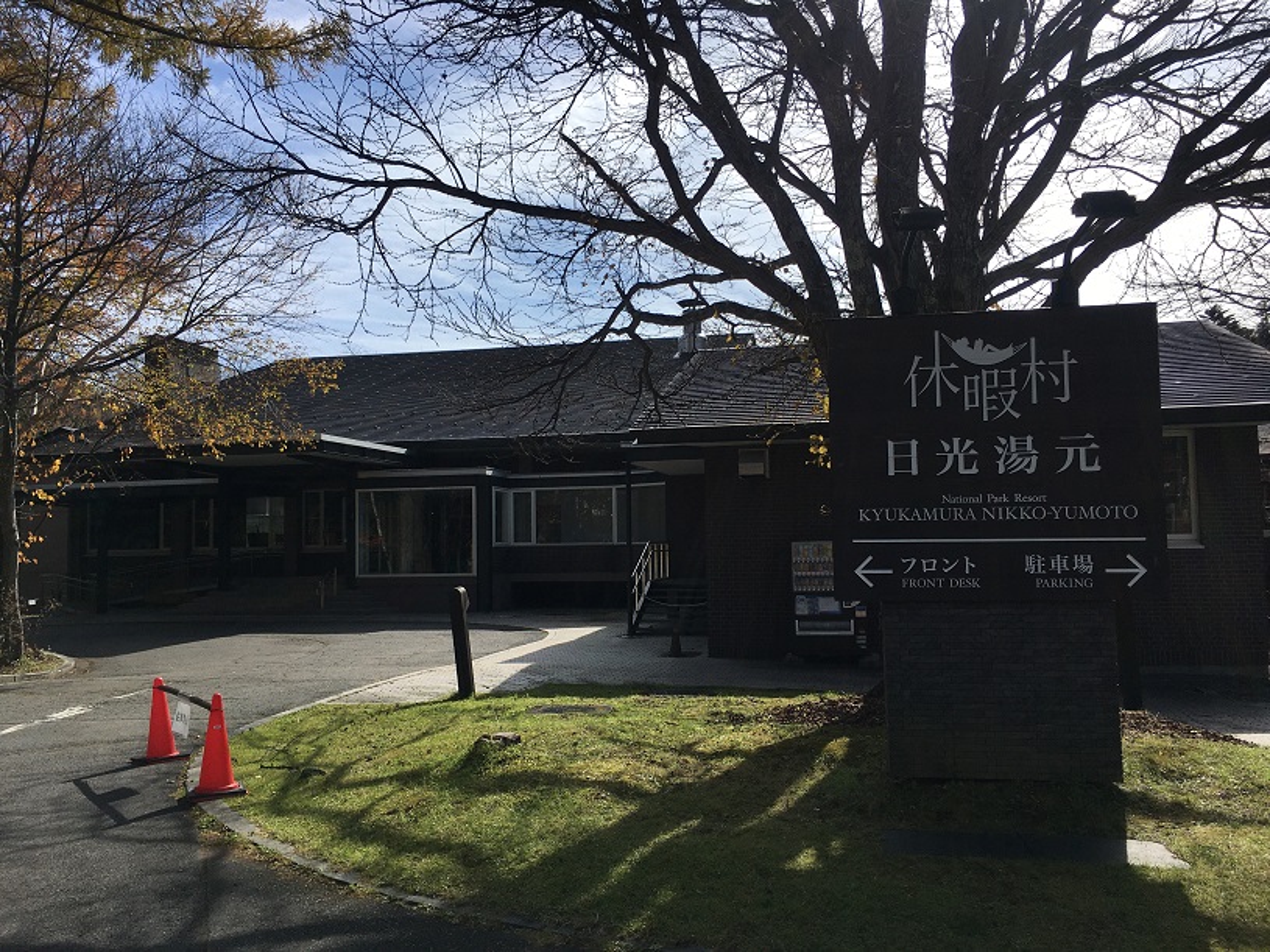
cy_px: 476
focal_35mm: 29
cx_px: 635
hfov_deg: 61.7
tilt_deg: +3.8
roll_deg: +0.5
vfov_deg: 48.2
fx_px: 1064
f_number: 2.2
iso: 25
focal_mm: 4.15
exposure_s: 1/1709
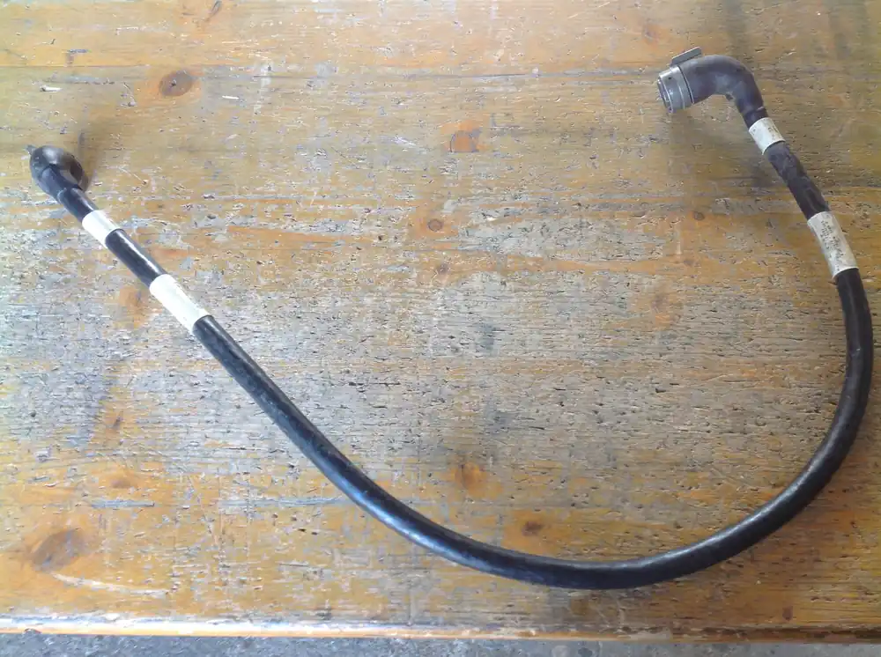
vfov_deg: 40.6
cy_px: 328
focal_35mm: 35
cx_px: 440
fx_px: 889
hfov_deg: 52.7
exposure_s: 1/15
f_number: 2.4
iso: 50
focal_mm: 4.28
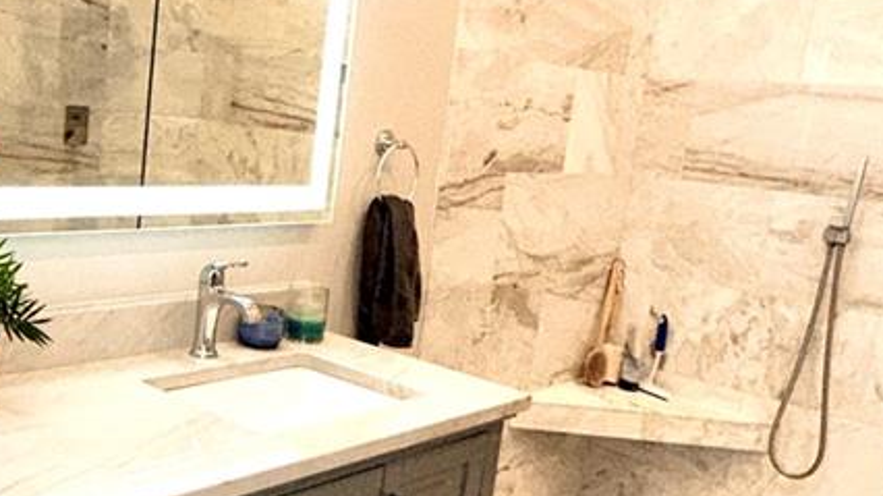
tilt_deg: -9.8
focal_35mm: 43
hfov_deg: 44.9
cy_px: 288
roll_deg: -4.9
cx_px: 172
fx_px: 1006
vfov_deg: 27.6
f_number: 2.2
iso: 100
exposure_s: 1/120
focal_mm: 2.22
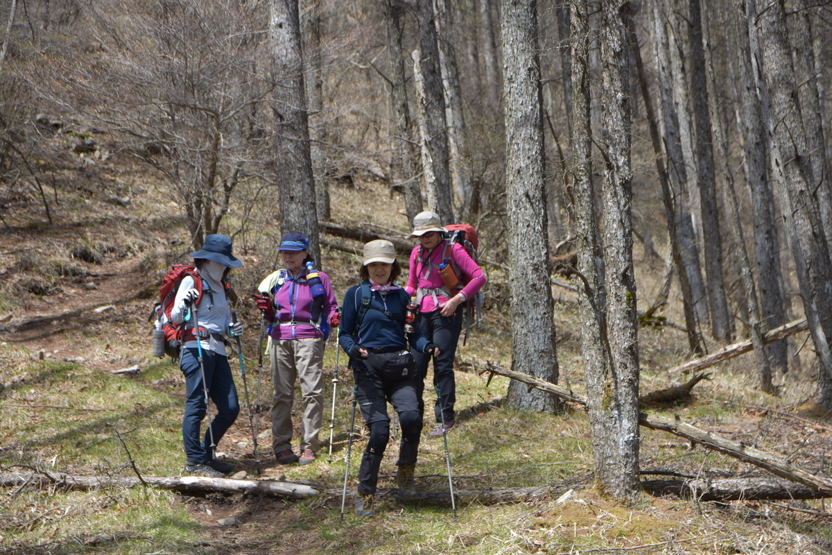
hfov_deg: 23.4
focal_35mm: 87
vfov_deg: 15.7
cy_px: 278
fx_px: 2011
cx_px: 416
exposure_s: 1/320
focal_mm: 58
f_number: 4.5
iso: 100
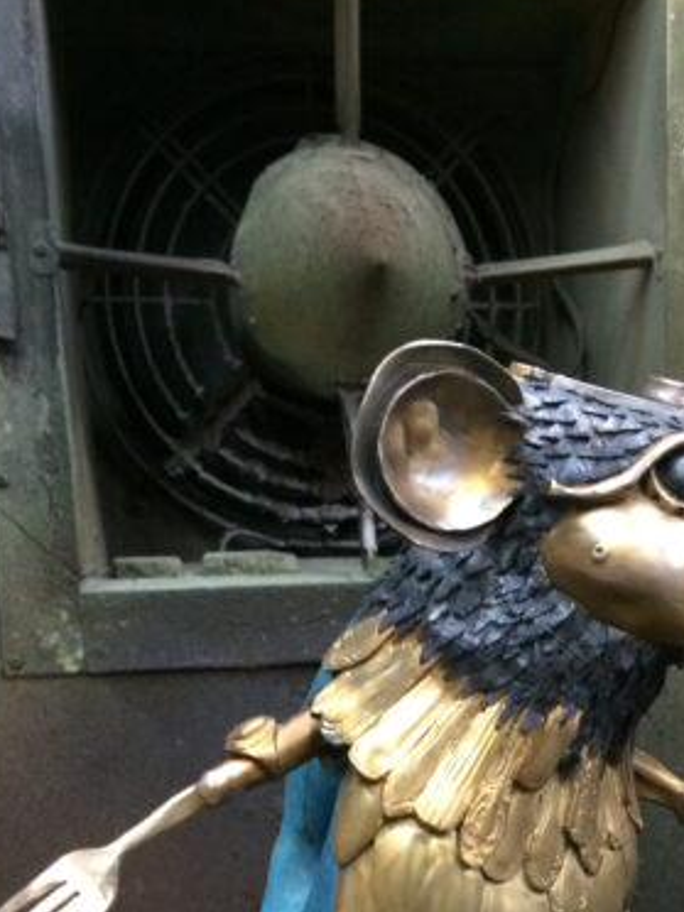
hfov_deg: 27.7
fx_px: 1370
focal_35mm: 52
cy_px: 791
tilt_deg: -13.0
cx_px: 503
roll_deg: +0.6
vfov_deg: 35.1
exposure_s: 1/30
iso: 250
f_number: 2.2
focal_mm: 4.15
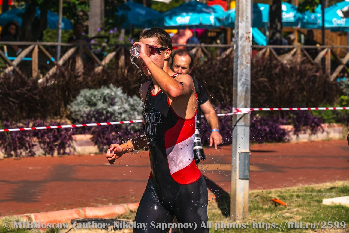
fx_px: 1357
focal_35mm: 140
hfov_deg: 14.7
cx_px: 174
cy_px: 116
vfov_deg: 9.8
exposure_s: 1/2500
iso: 250
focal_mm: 140
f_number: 8
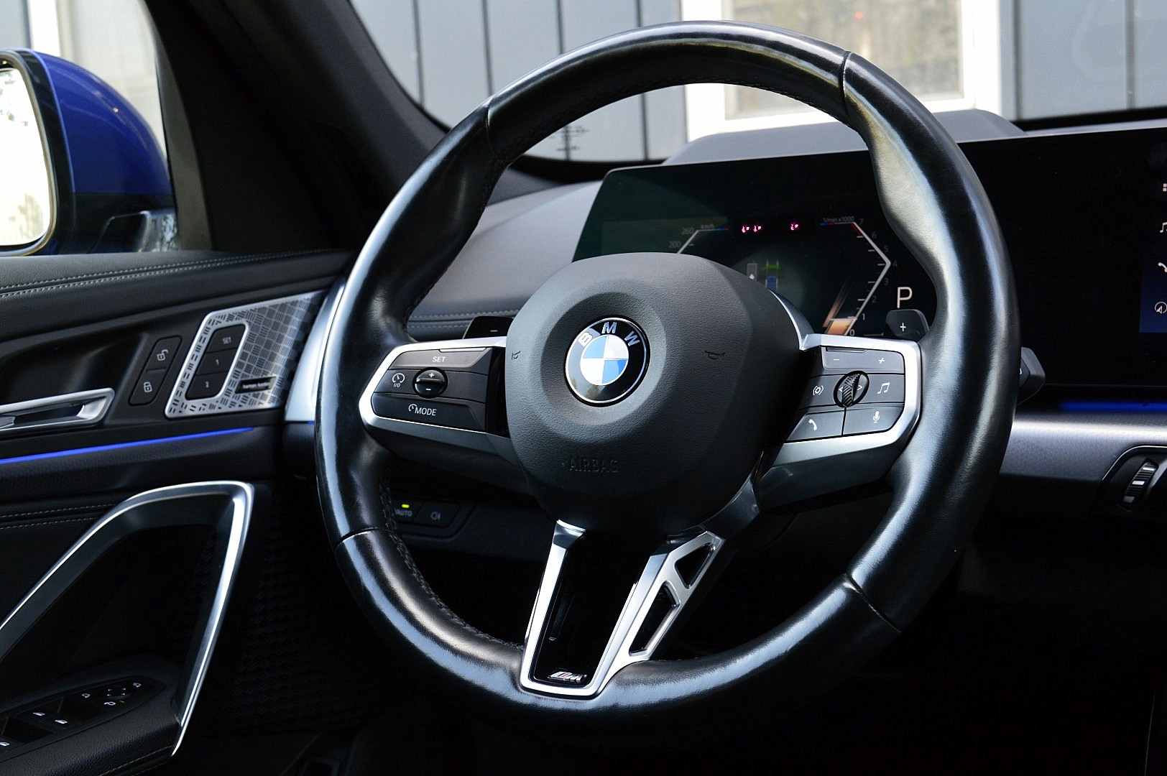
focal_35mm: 40
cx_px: 584
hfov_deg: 48.0
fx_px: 1312
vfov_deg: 33.0
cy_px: 388
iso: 800
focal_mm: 27
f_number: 7.1
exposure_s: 1/60
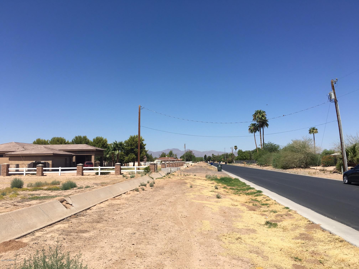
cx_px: 180
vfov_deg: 48.2
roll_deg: +0.2
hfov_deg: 61.7
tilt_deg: +6.3
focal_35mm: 29
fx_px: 301
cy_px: 134
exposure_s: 1/2198
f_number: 2.2
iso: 25
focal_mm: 4.15
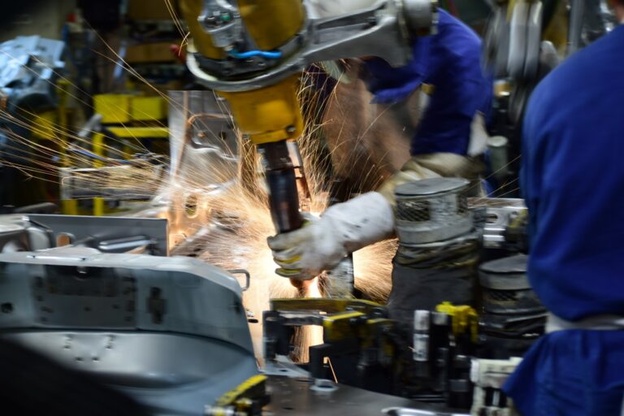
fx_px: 1690
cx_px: 312
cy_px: 208
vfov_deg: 14.0
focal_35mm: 98
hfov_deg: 20.9
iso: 100
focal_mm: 65
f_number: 5
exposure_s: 1/4
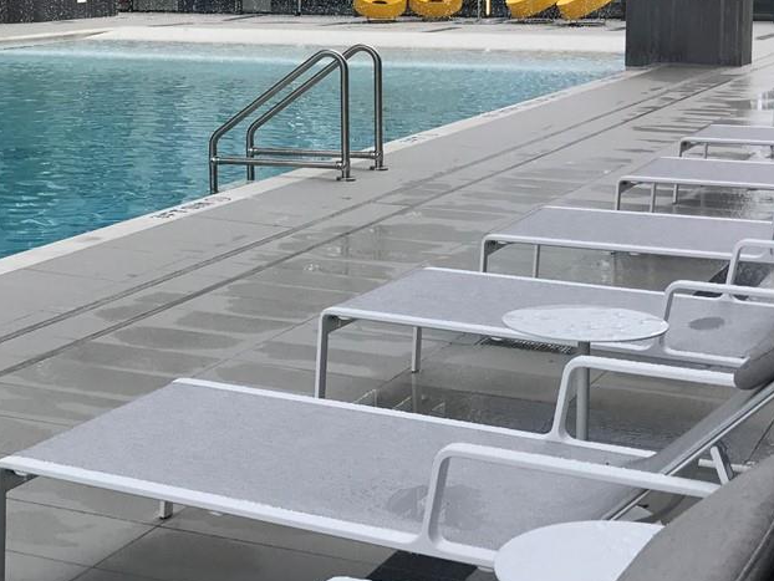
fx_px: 1611
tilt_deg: -6.9
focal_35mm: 72
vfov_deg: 20.3
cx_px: 233
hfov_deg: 26.8
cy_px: 141
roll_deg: +0.2
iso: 20
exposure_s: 1/1330
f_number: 1.8
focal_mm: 3.99
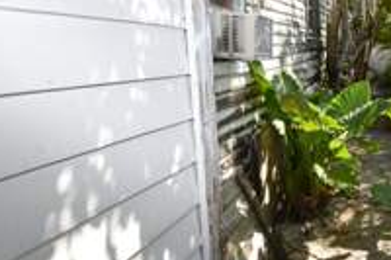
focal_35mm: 36
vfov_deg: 36.8
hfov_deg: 45.9
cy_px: 123
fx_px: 391
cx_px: 379
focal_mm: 10
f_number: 5
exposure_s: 1/200
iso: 125
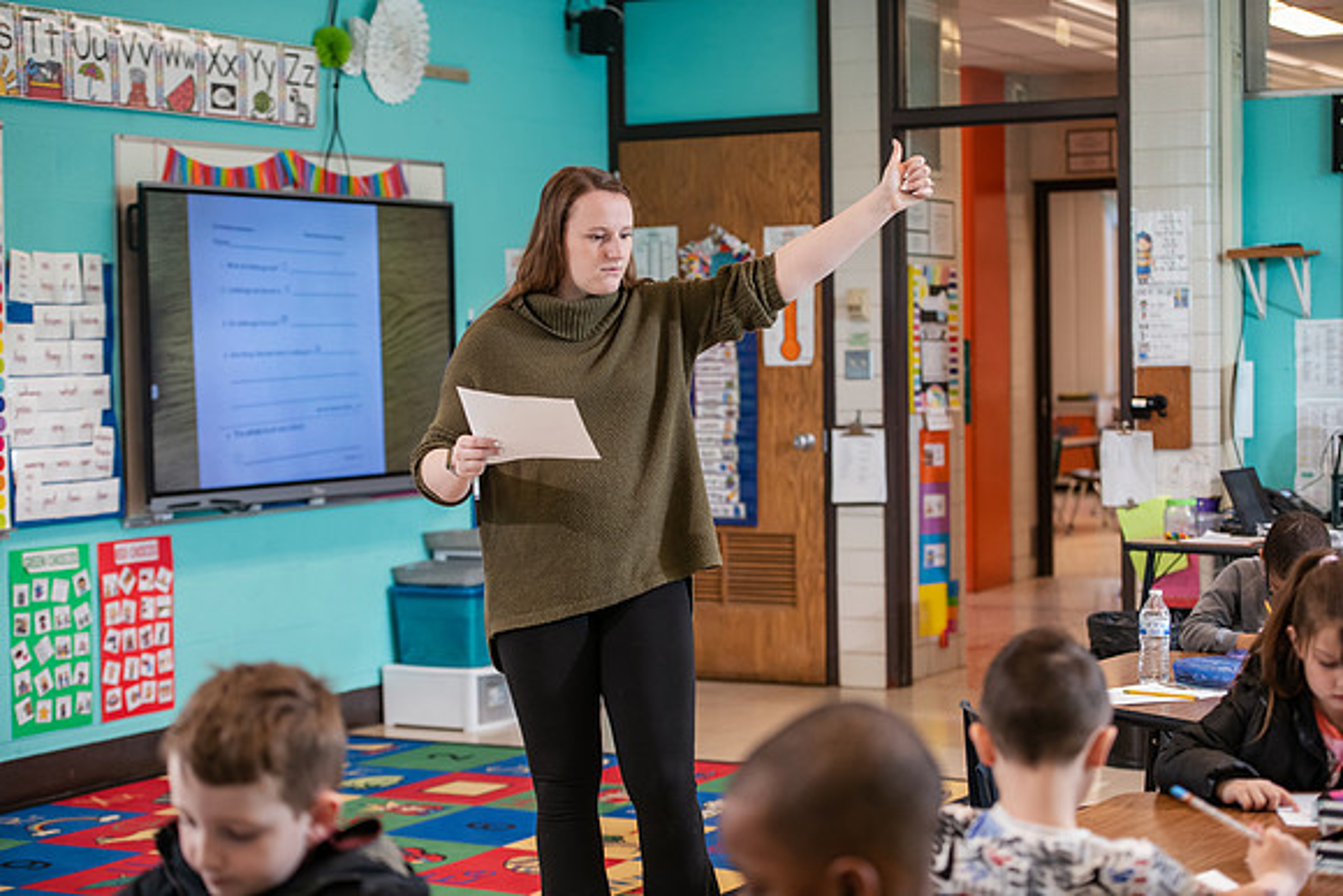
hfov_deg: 28.8
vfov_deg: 19.5
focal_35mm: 70
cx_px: 672
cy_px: 448
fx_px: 2612
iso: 1600
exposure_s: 1/200
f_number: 3.2
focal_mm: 70
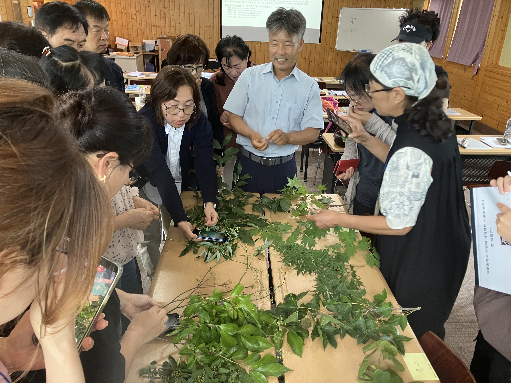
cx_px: 256
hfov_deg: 63.4
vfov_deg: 49.7
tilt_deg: -22.8
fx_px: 413
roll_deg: -1.7
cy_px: 192
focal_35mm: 28
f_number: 1.8
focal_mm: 3.99
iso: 200
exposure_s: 1/60
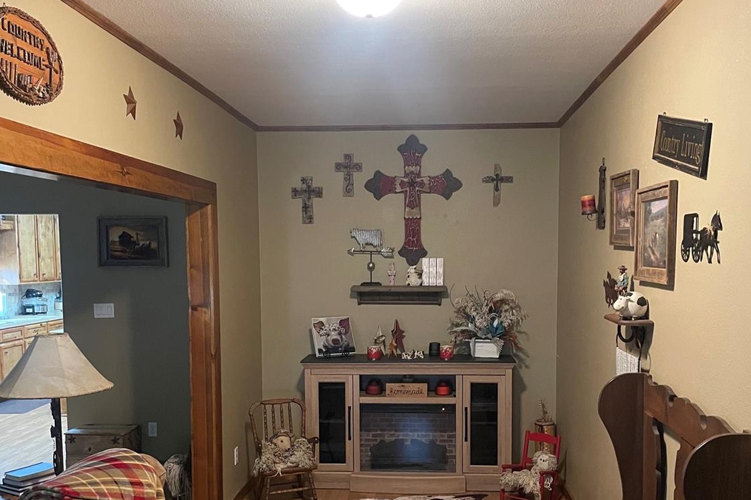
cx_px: 381
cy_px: 319
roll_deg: +0.3
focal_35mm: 37
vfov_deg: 35.7
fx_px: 772
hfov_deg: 51.9
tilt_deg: -4.9
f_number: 1.6
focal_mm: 4.2
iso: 500
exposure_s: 1/40
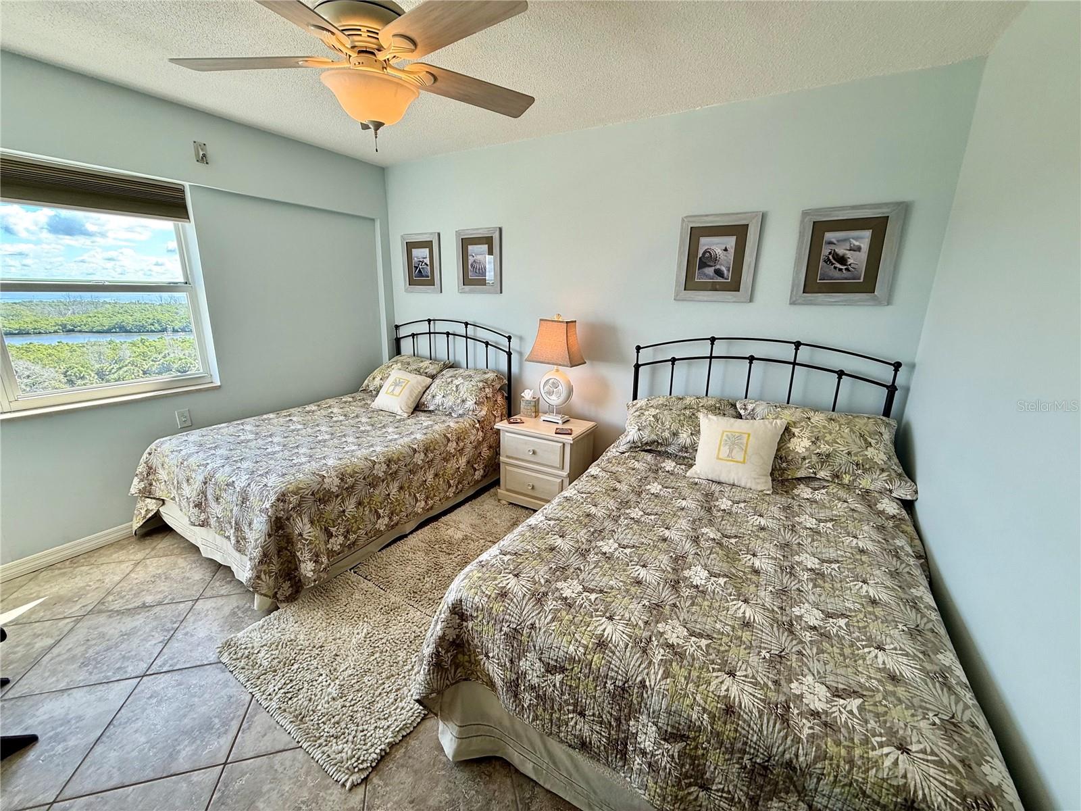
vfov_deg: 85.7
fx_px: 437
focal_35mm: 14
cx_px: 540
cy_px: 406
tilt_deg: -14.1
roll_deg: -1.0
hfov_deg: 102.1
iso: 50
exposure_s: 1/125
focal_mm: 2.22
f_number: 2.2
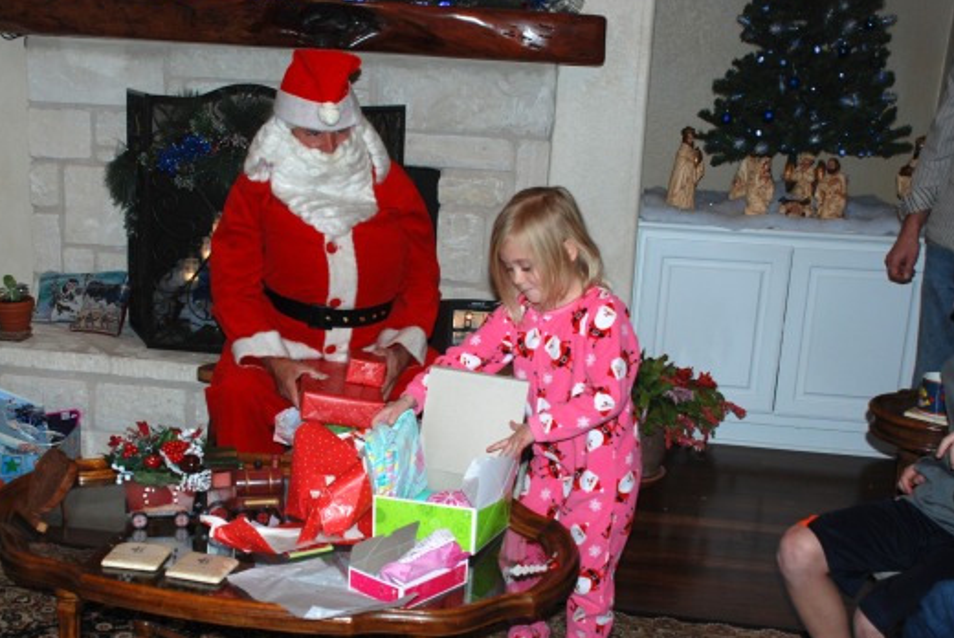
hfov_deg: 40.9
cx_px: 398
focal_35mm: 48
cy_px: 372
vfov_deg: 28.1
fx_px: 1273
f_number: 4
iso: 200
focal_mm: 26
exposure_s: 1/60
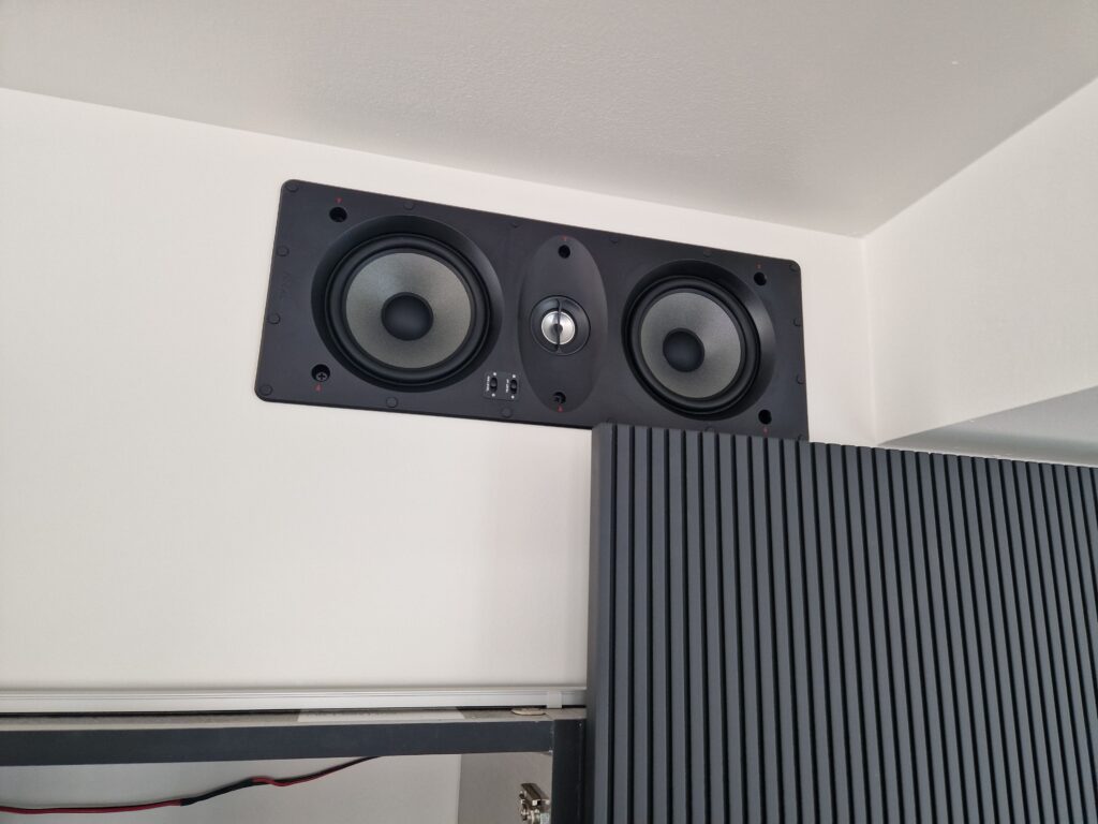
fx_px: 730
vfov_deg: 58.9
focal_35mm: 23
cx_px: 549
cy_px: 412
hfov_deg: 73.9
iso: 50
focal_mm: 5.4
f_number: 1.8
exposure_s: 1/109
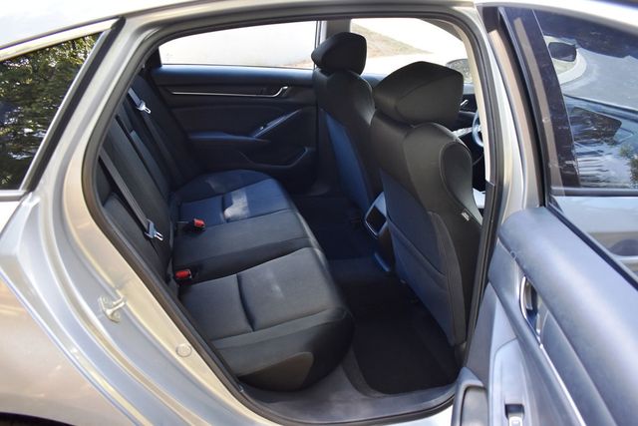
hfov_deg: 67.4
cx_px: 319
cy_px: 213
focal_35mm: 27
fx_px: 479
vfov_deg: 48.0
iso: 800
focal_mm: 18
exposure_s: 1/160
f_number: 3.5
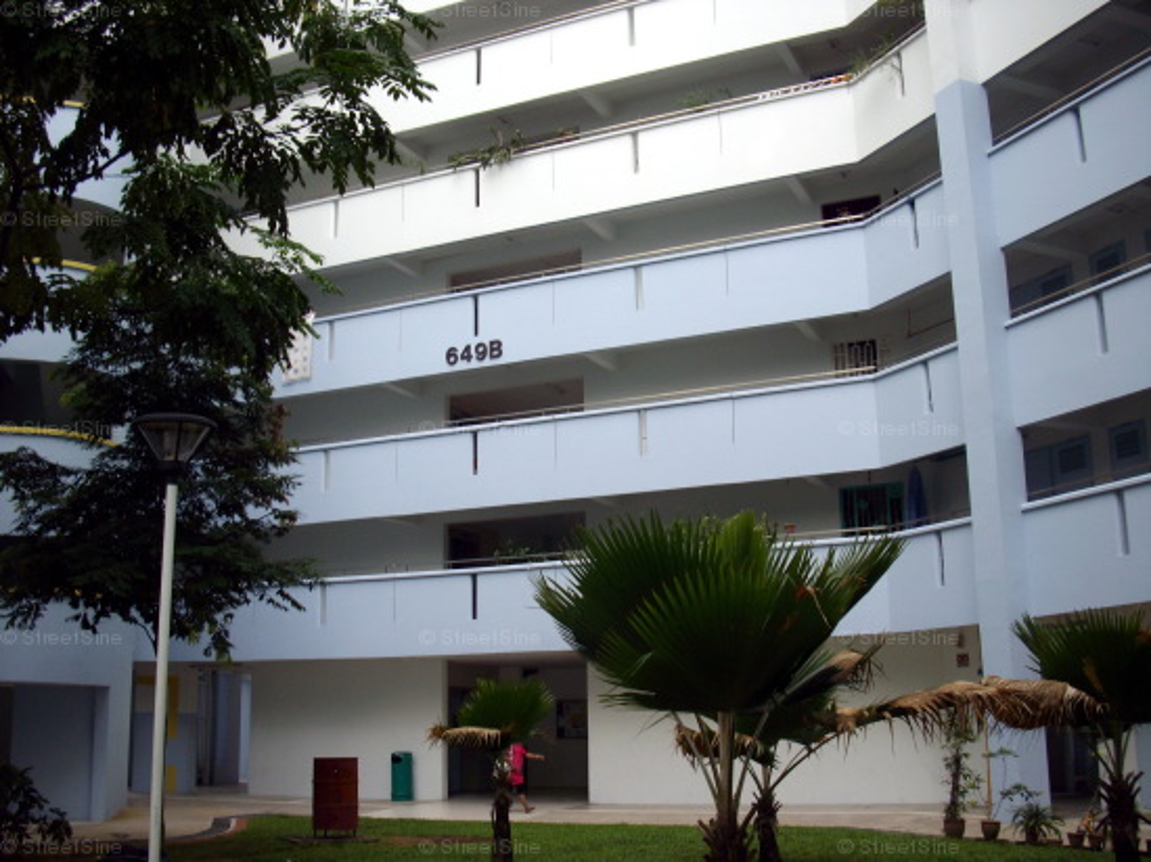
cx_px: 576
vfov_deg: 38.6
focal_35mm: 37
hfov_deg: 50.2
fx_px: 1230
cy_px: 431
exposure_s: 1/200
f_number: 2.8
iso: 80
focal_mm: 6.2
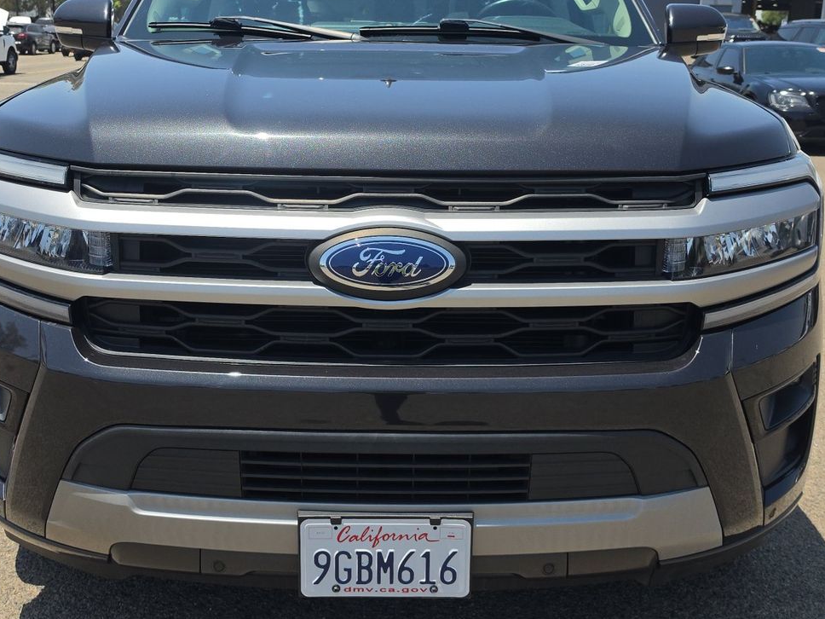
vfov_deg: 37.6
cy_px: 252
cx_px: 396
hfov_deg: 49.0
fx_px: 906
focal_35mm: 38
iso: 65
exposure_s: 1/5775
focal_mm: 6.5
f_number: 1.4
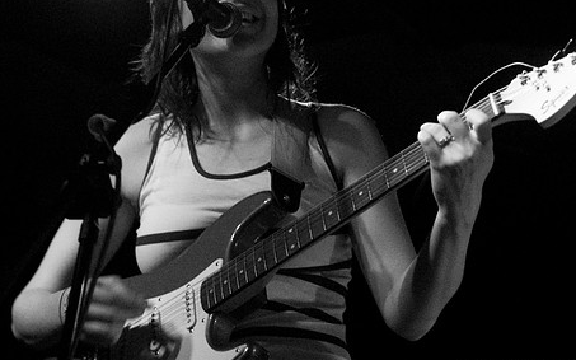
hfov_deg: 22.0
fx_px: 1475
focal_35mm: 94
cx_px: 366
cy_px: 136
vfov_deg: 13.9
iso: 800
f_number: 2.8
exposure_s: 1/40
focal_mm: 48
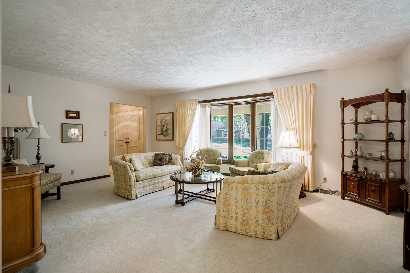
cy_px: 136
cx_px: 205
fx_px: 182
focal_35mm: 16
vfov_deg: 73.7
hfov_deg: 96.7
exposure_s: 1/2
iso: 80
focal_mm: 16
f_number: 4
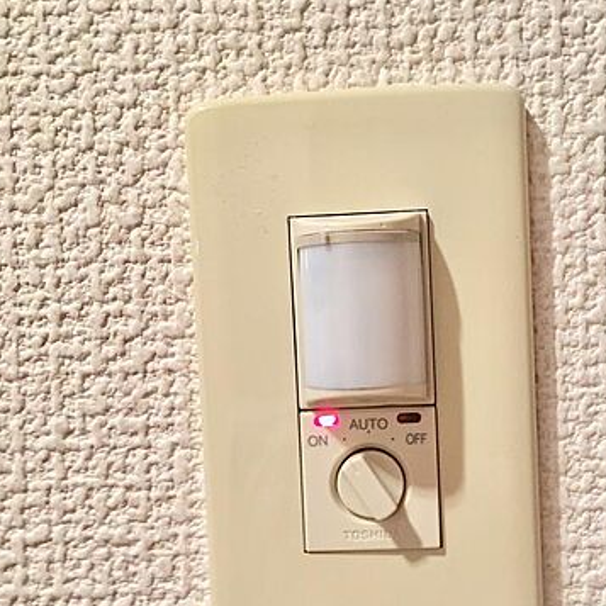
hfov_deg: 36.7
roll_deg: +1.6
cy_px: 377
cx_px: 353
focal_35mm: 46
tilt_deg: -2.3
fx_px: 911
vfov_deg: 36.6
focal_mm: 4.15
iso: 100
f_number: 2.2
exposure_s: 1/30
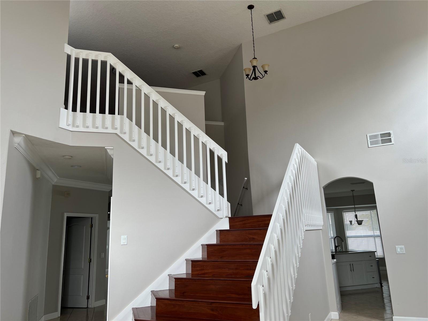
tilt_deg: +12.8
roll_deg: +2.4
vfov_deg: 53.1
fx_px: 321
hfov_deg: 67.3
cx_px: 214
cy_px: 160
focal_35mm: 26
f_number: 1.5
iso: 40
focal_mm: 5.7
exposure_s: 1/121
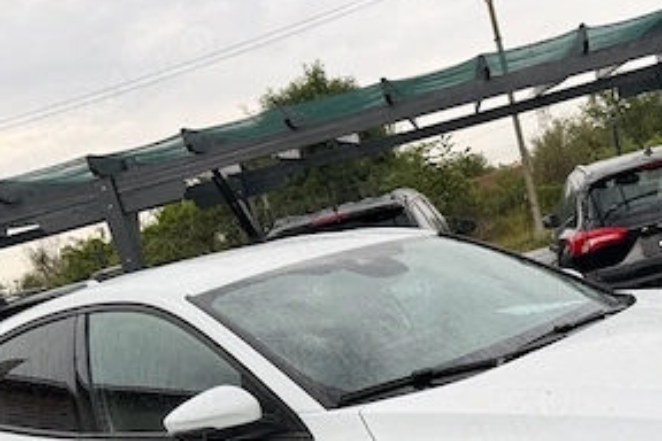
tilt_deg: -17.5
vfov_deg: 24.1
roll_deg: +12.9
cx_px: 517
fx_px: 956
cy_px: 501
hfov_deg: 37.0
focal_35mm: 52
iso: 80
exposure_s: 1/598
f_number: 1.78
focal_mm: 6.76
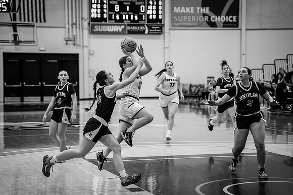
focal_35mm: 89
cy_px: 98
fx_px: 725
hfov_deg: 22.8
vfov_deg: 15.3
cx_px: 146
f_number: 2.8
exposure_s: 1/640
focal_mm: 82
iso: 1250
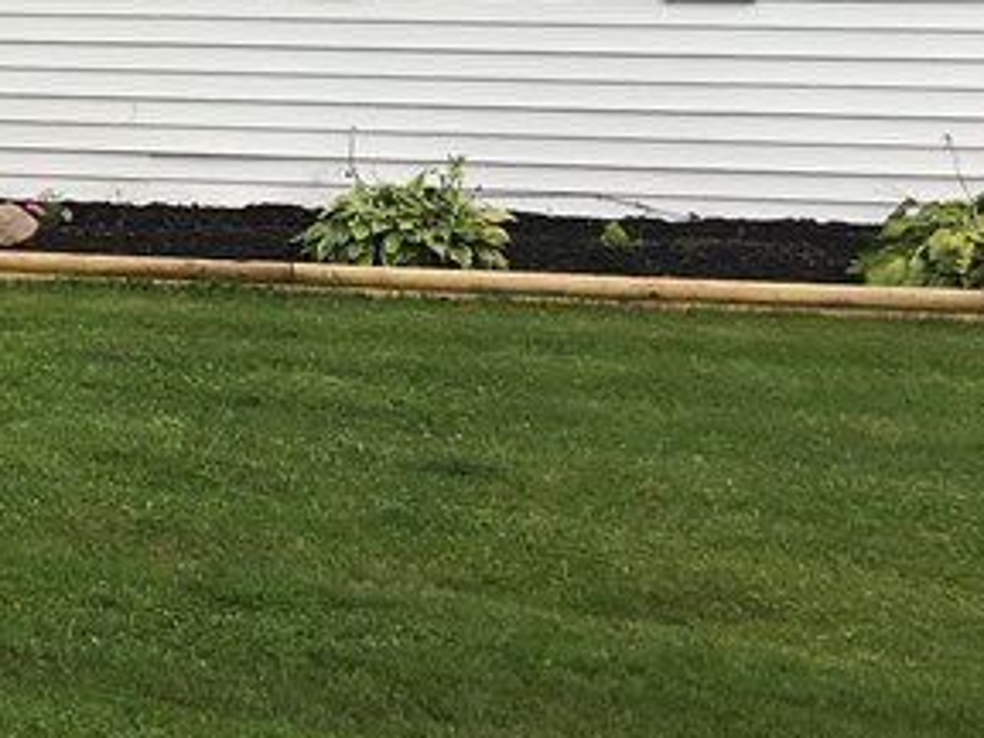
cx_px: -687
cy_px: -171
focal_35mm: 103
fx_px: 2928
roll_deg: -0.3
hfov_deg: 16.5
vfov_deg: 13.9
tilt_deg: -0.4
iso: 25
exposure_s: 1/1241
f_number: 2.2
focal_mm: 4.15
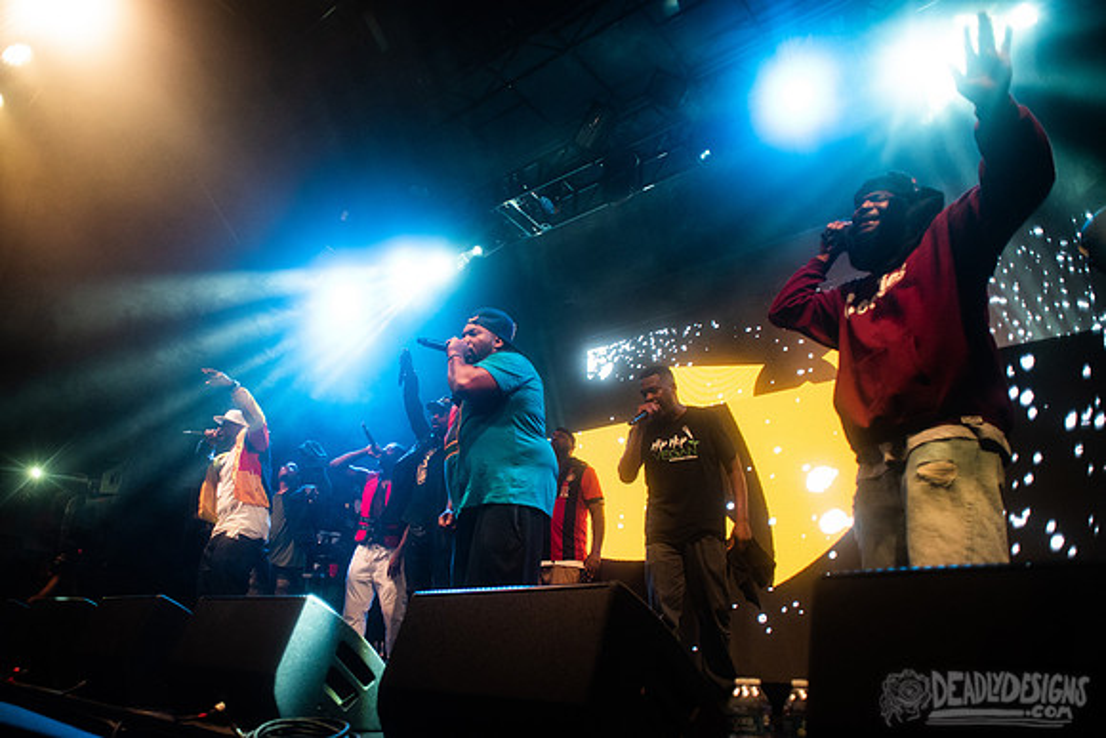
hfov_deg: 75.5
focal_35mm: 23
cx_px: 468
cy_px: 425
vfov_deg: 54.8
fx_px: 709
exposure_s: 1/250
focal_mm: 20
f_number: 3.5
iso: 2000
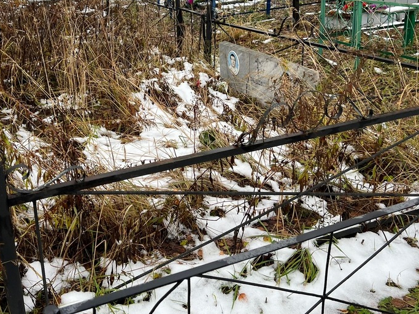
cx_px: 148
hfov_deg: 47.3
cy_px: 107
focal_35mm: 39
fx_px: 472
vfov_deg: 36.5
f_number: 1.5
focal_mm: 5.7
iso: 40
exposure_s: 1/206
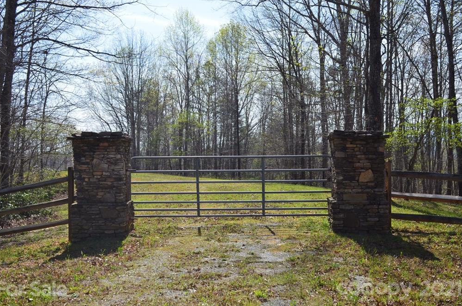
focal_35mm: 45
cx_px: 229
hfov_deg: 44.1
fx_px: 570
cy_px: 153
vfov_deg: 30.0
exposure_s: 1/250
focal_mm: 29
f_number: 10
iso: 220
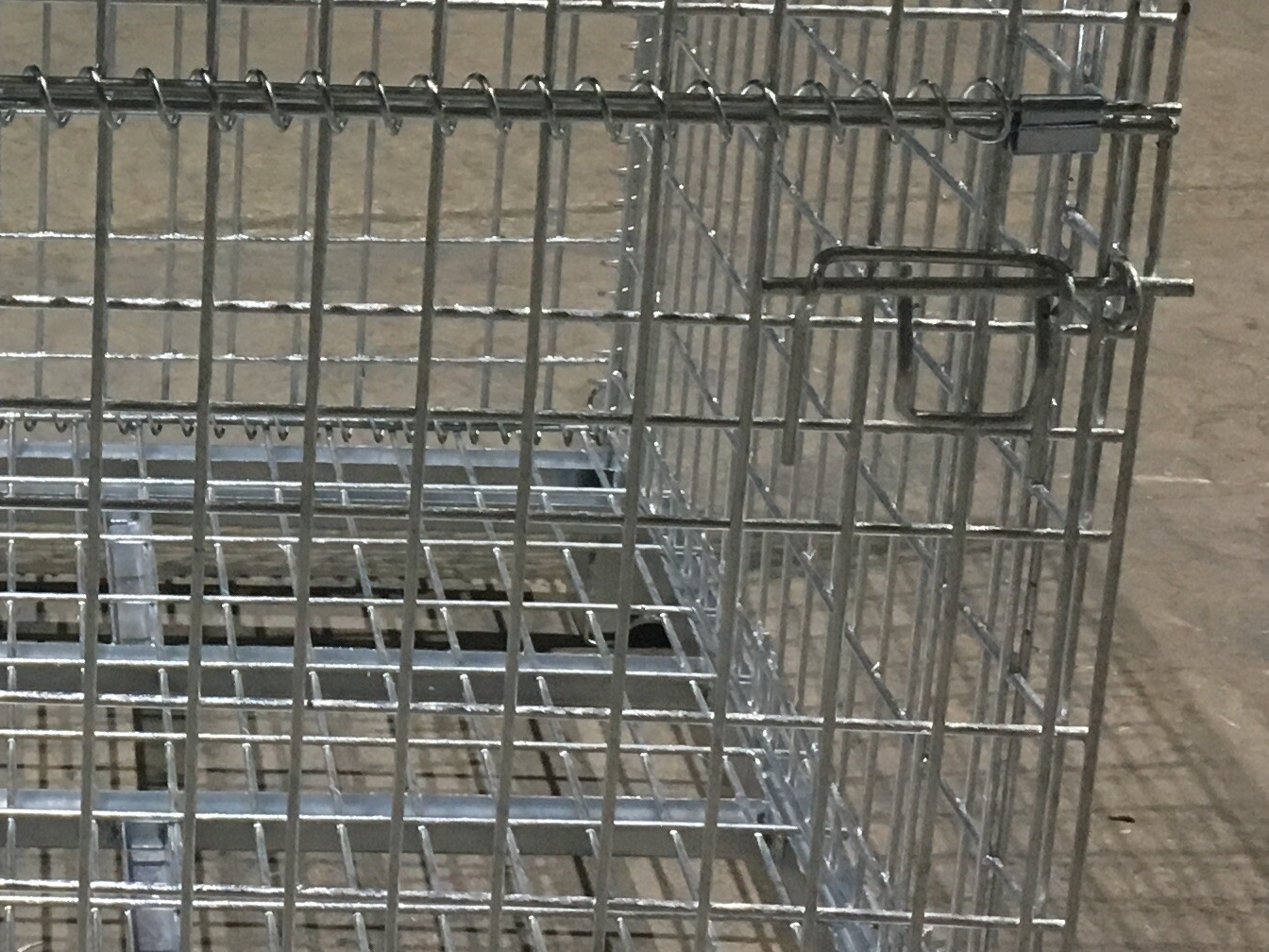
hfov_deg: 21.5
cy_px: 176
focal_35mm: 87
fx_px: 3189
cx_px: -85
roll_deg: -0.6
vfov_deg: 16.8
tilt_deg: -17.0
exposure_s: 1/33
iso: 160
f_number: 2.2
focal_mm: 4.15
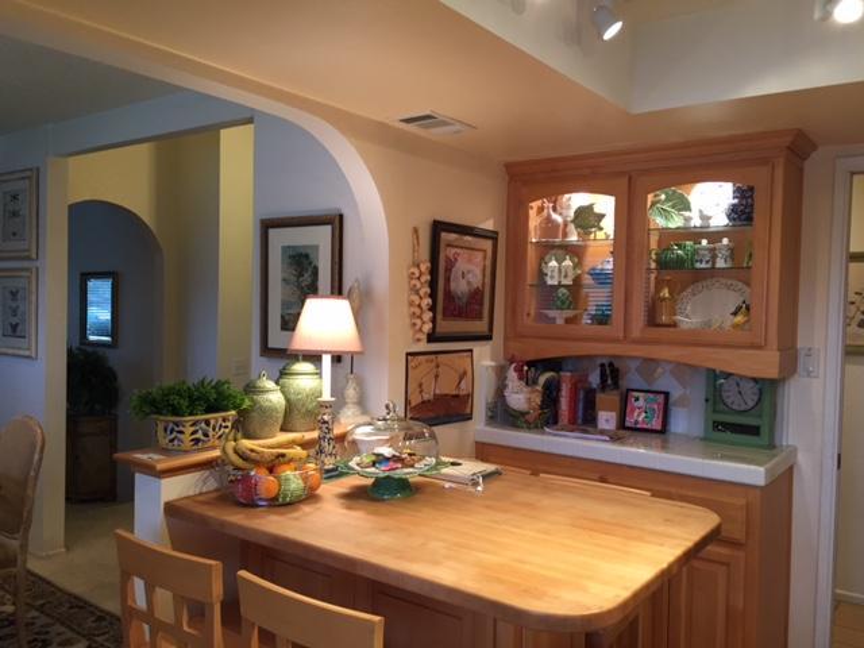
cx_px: 432
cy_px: 324
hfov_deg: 61.7
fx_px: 724
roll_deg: -2.1
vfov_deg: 48.2
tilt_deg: -2.4
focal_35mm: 29
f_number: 2.2
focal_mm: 4.15
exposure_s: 1/30
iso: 100
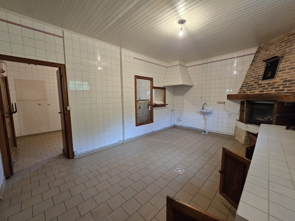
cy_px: 110
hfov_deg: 106.2
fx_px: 111
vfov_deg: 89.9
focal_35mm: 13
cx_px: 148
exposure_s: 1/50
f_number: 2.2
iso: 500
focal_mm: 2.2
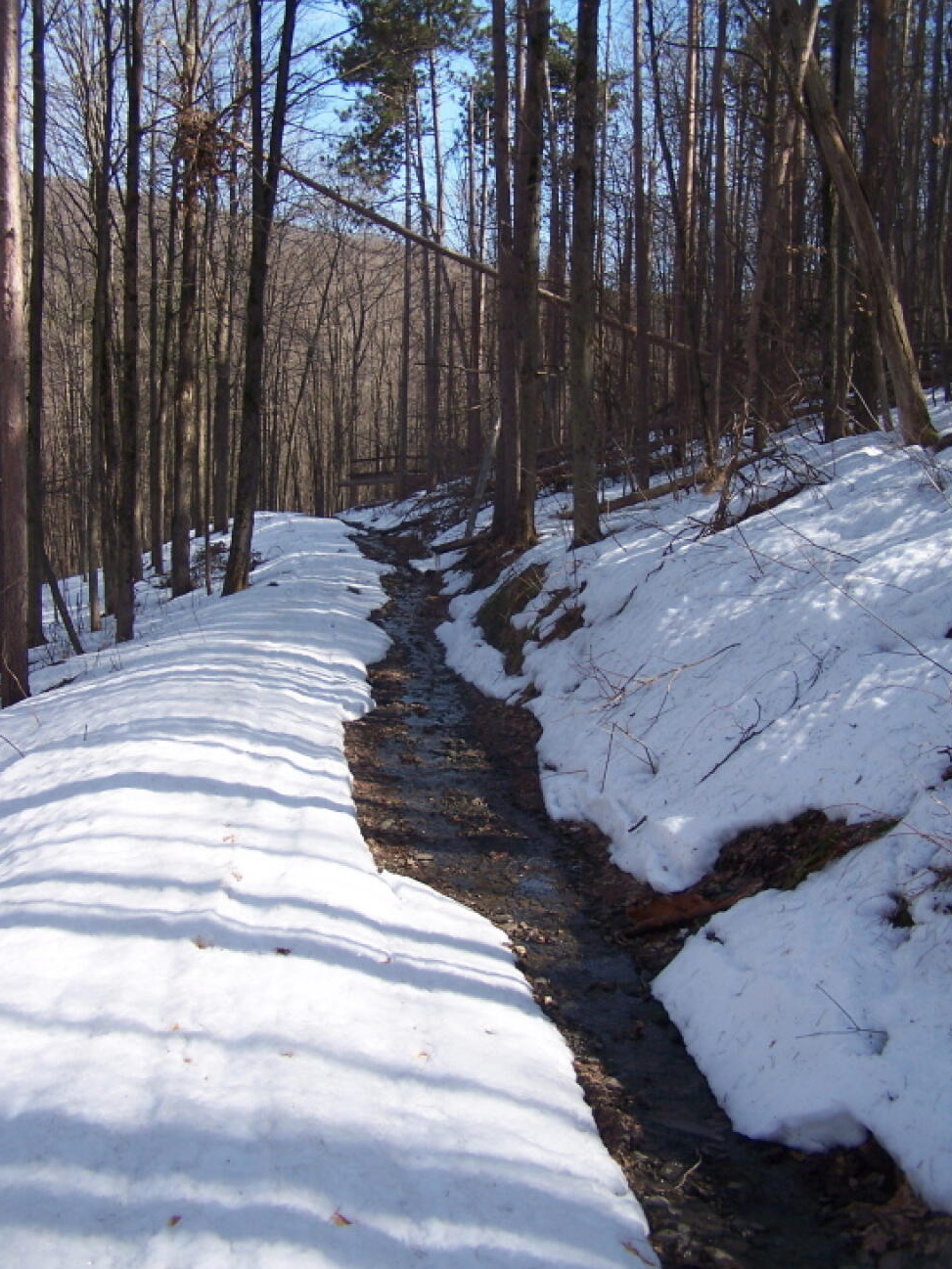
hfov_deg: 36.0
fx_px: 1467
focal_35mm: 40
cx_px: 480
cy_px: 612
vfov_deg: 46.8
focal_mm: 6.3
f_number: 2.8
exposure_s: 1/640
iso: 80
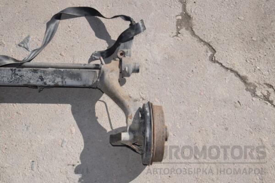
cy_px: 92
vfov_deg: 31.9
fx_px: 321
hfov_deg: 46.4
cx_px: 138
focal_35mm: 42
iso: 800
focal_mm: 28
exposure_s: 1/200
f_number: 22
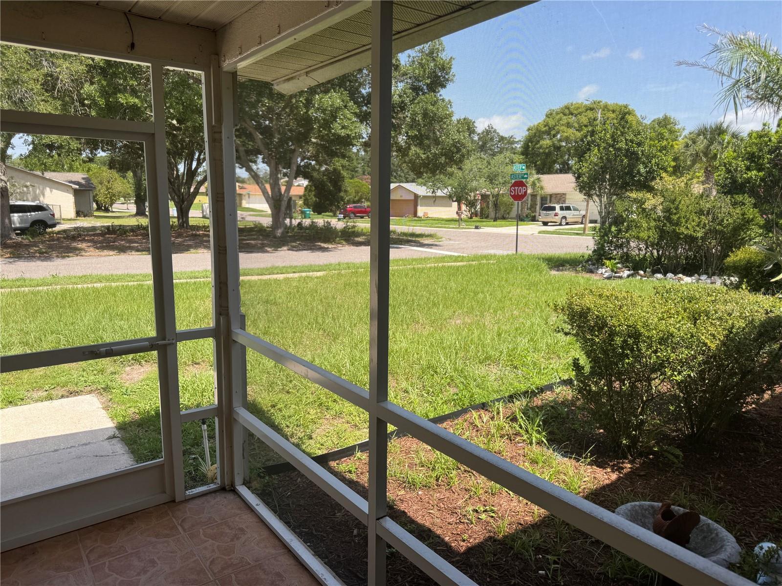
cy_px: 293
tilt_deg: -9.7
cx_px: 391
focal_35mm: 24
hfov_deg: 71.6
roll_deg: -0.5
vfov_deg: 56.8
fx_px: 542
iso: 80
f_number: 1.78
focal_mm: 6.76
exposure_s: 1/1059
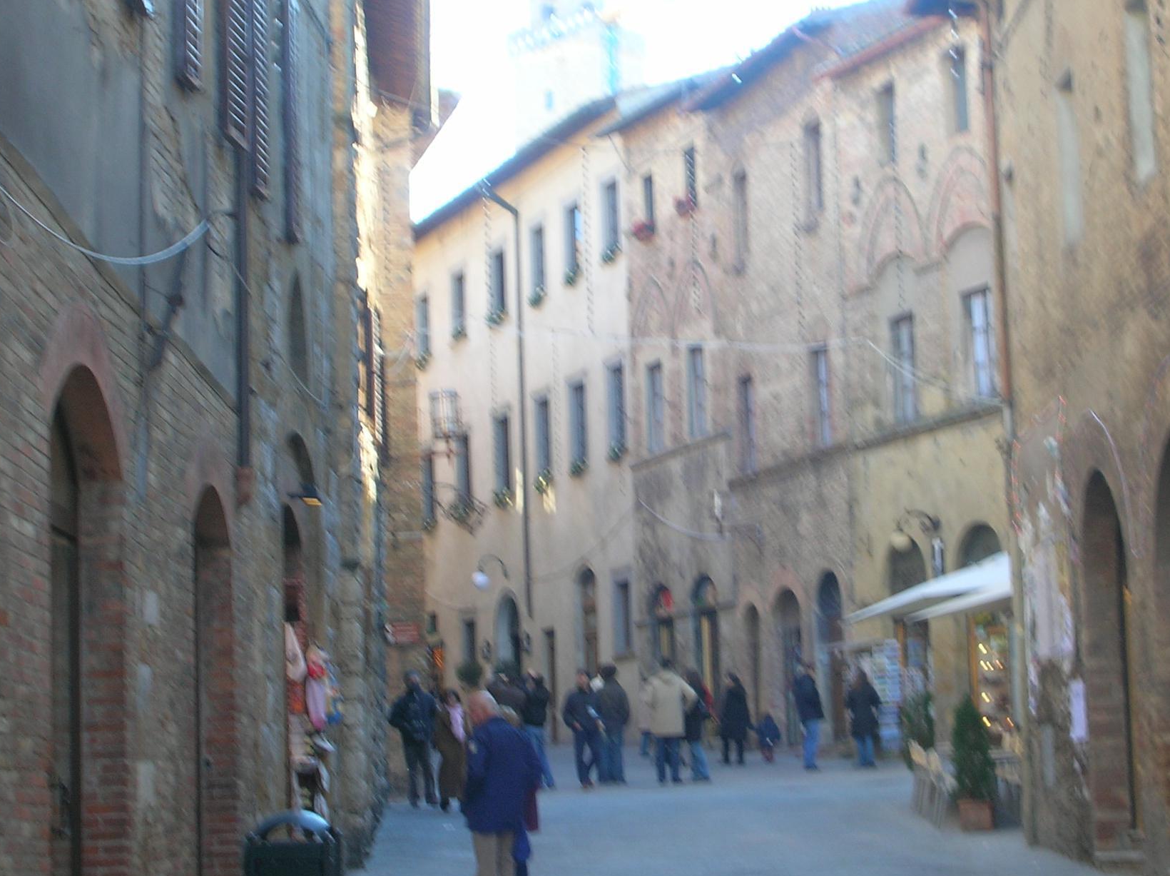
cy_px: 399
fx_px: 3242
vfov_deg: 15.4
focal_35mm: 96
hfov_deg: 20.4
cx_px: 652
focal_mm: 13.6
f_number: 4.3
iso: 50
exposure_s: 1/32.2
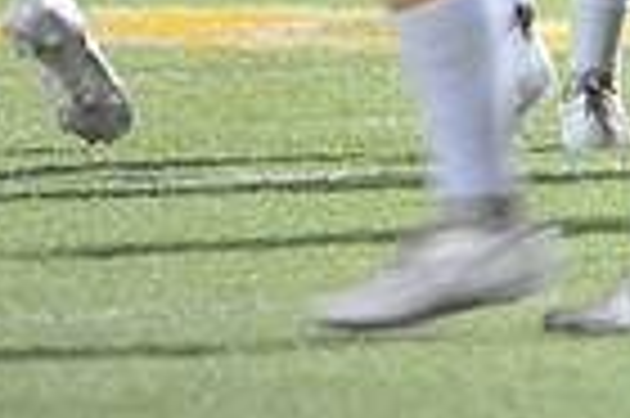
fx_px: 39836
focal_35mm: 2279
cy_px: -400
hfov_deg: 0.9
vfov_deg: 0.6
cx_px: 1202
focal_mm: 550
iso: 6400
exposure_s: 1/80
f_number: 6.3
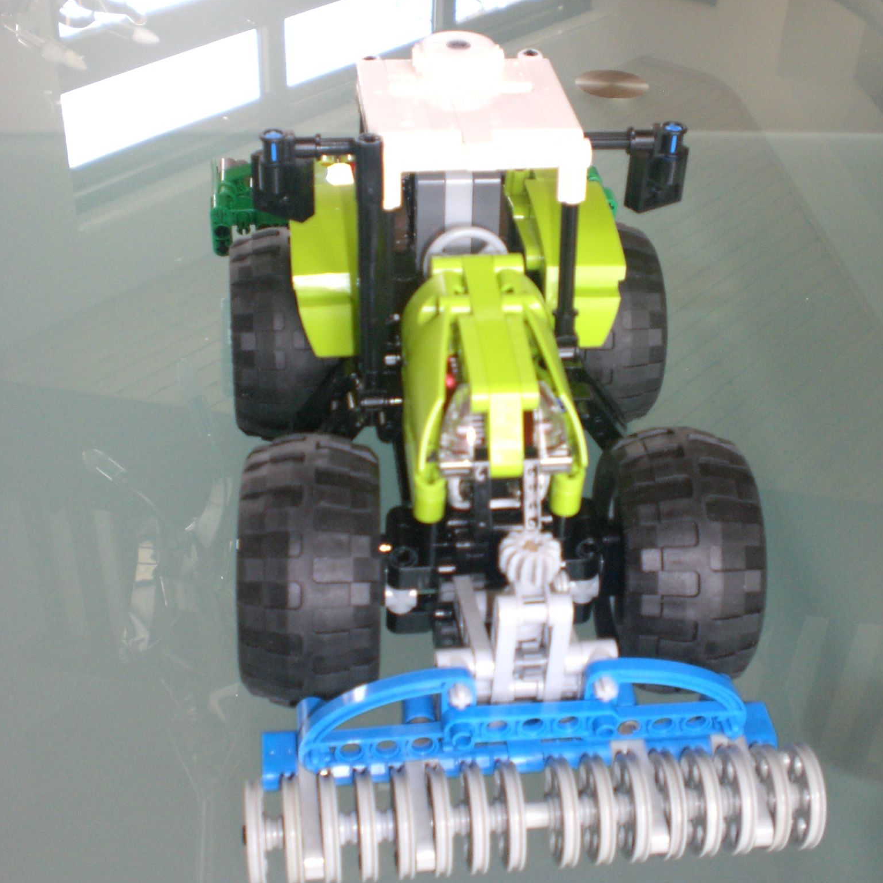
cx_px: 442
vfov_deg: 37.6
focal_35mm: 45
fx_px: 1299
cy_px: 441
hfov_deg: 37.6
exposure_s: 1/125
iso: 200
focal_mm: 6.3
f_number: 3.1
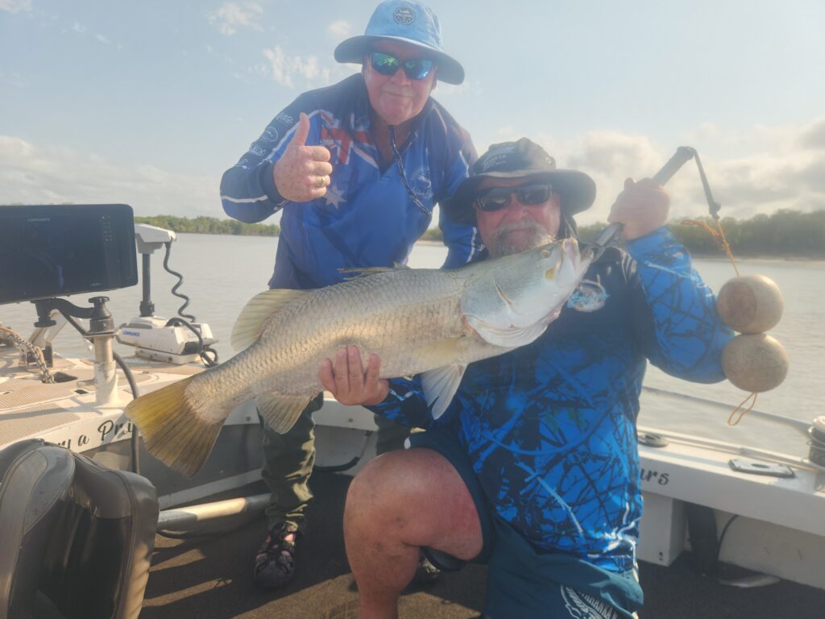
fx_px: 548
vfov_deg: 58.9
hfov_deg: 73.9
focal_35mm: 23
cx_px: 412
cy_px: 310
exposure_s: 1/1011
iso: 20
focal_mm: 5.4
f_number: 1.8
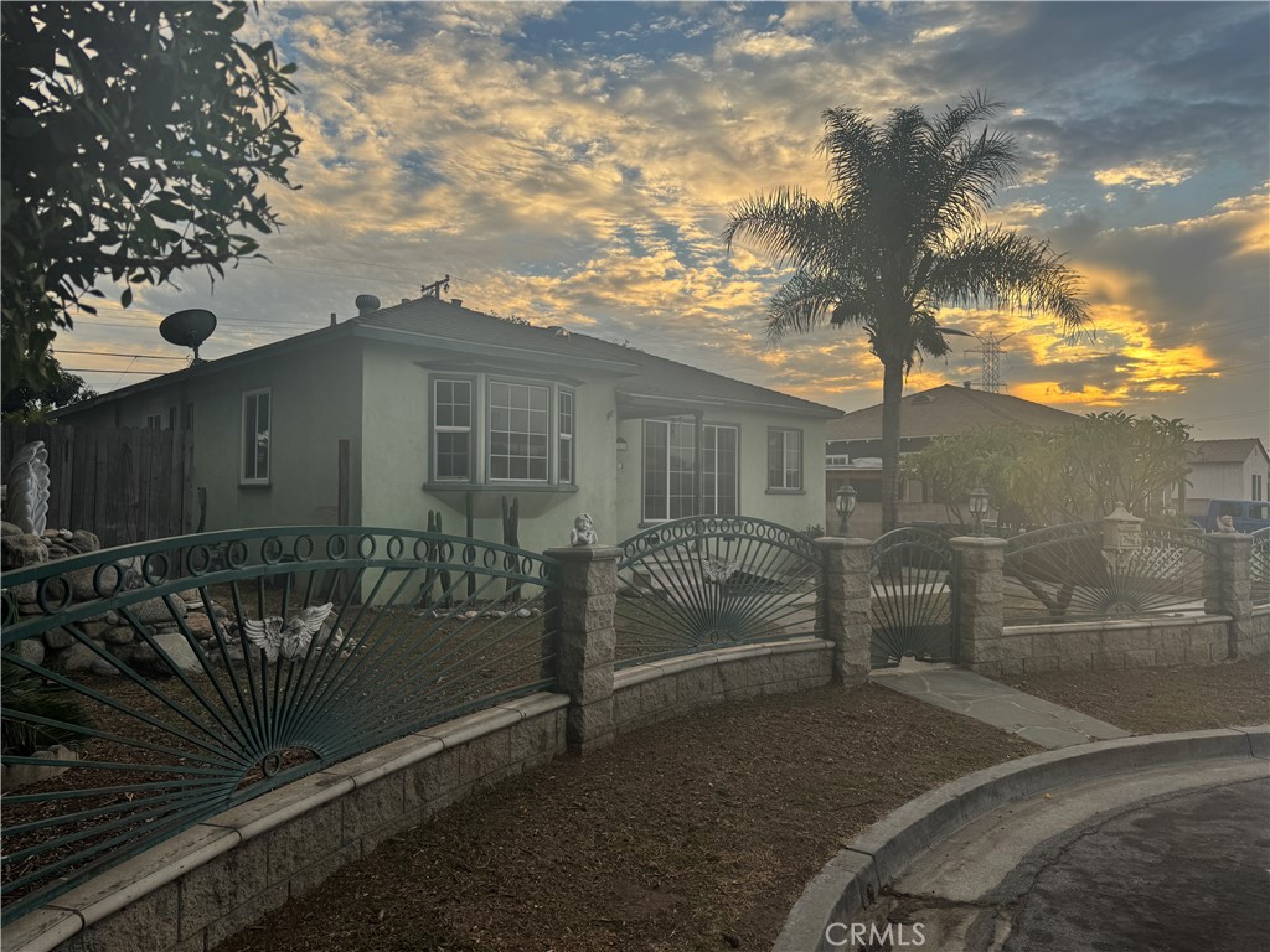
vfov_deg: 56.8
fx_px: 881
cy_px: 476
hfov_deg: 71.6
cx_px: 635
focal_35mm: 24
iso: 80
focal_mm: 6.76
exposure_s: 1/1215
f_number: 1.78
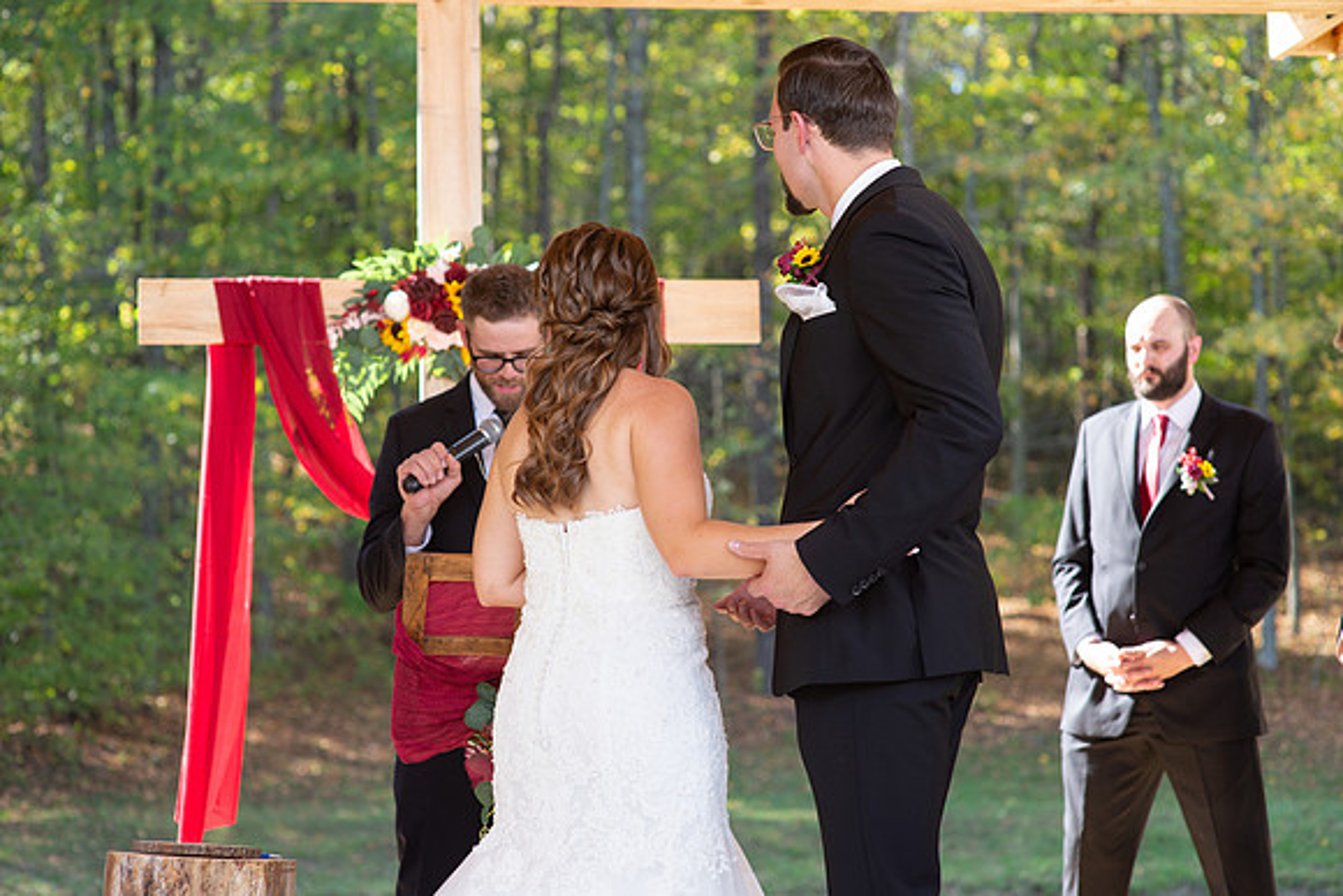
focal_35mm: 85
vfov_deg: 16.1
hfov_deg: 23.9
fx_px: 3172
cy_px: 448
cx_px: 672
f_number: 4.5
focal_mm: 85
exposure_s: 1/320
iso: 400
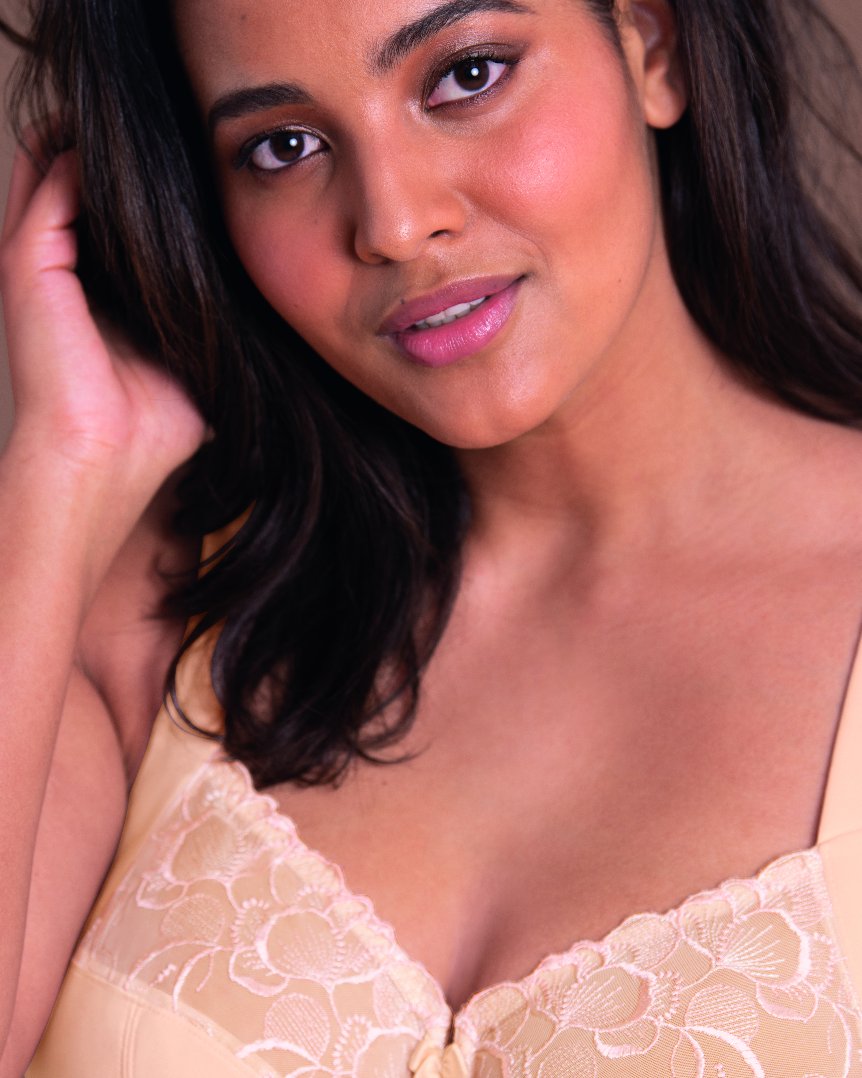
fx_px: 7335
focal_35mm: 230
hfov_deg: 6.7
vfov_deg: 8.4
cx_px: 391
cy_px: 662
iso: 100
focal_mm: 145
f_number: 4
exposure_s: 1/125
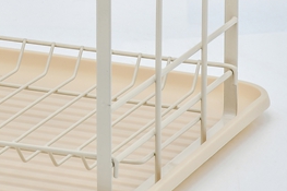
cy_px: -42
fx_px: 2549
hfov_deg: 6.4
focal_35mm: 320
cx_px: -69
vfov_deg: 4.3
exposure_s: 1/30
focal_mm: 70
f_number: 13
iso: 100
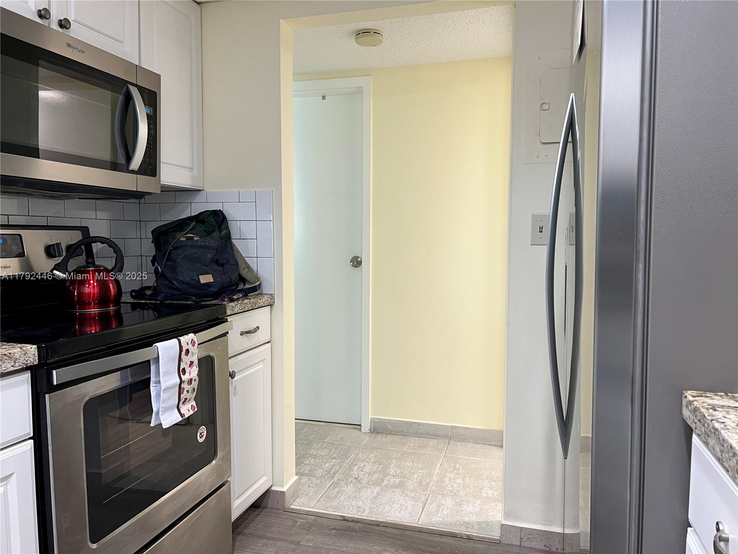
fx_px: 554
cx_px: 369
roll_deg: -0.1
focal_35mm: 26
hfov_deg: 67.3
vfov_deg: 53.1
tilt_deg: -3.6
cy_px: 277
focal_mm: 5.7
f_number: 1.5
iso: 100
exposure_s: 1/60
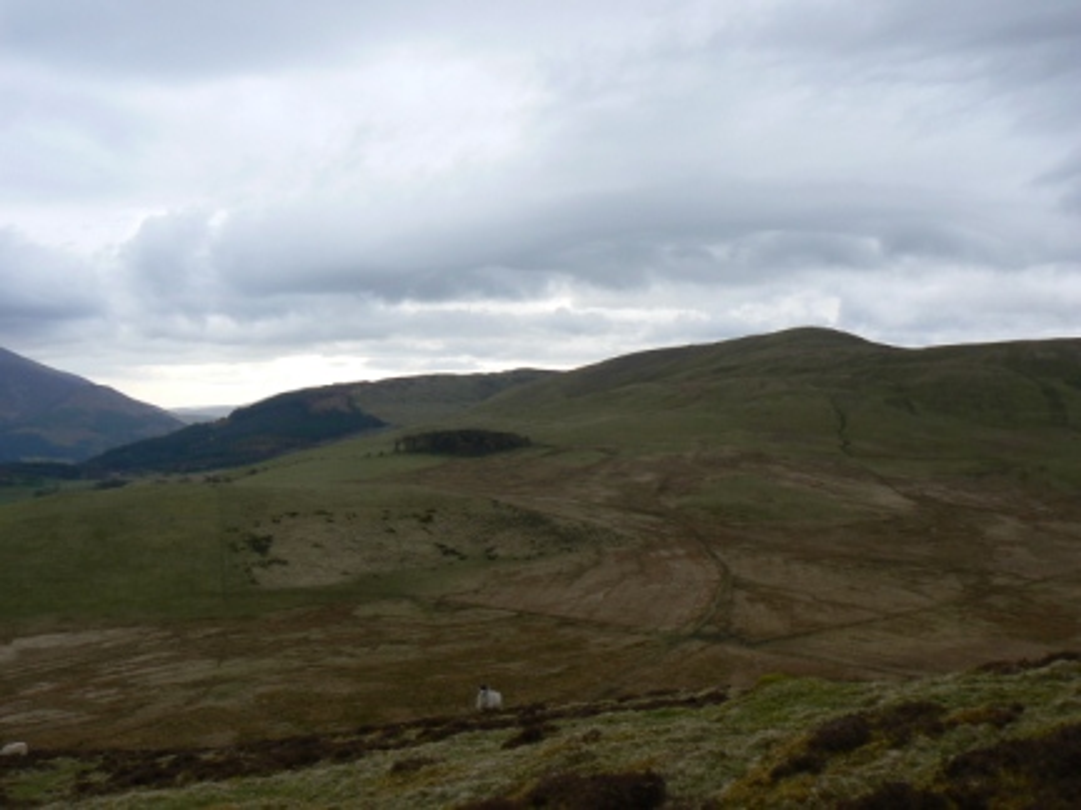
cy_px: 405
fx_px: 1124
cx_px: 540
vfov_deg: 39.7
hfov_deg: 51.4
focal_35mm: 36
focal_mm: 6
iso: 80
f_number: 5.6
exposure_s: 1/160
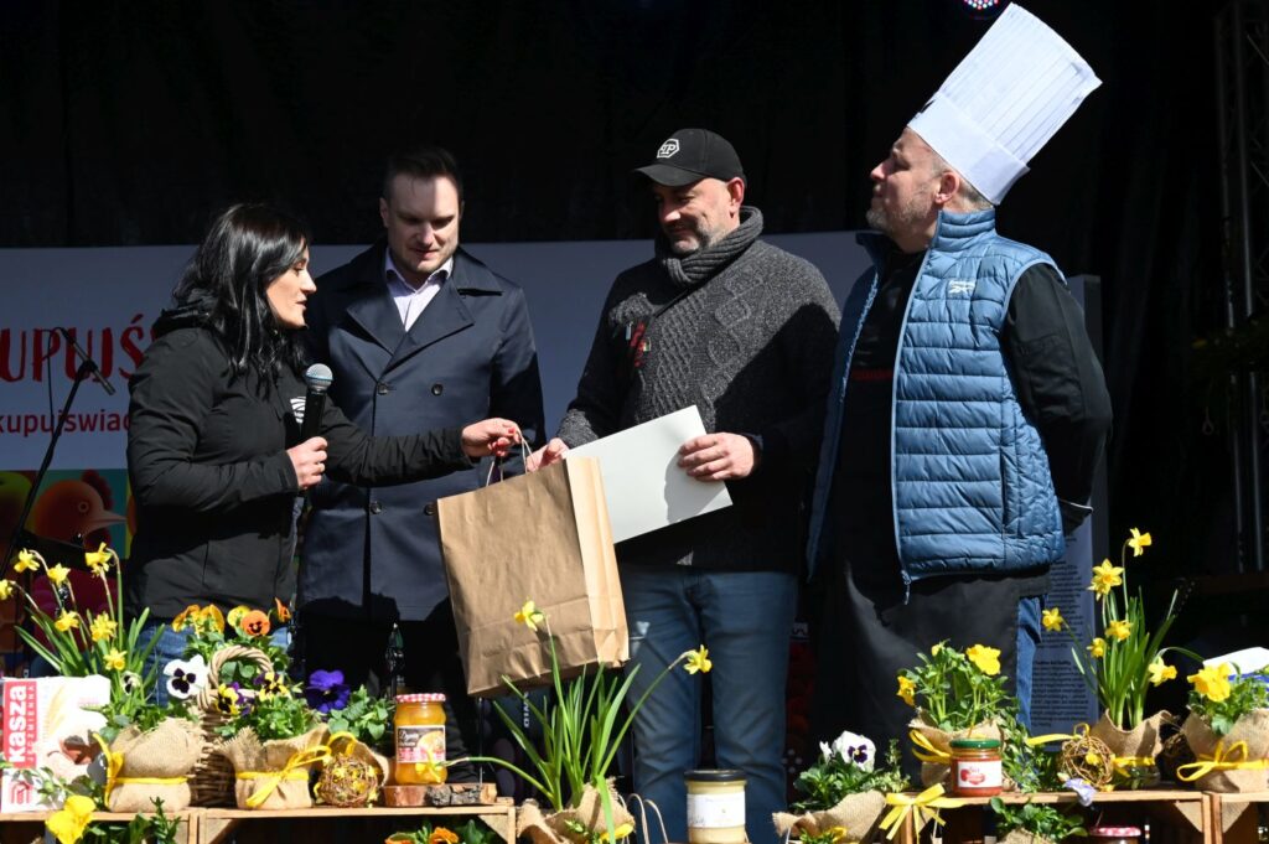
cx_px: 634
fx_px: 2043
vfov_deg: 23.3
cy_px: 422
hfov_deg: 34.5
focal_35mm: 58
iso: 2000
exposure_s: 1/2000
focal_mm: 58
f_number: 11
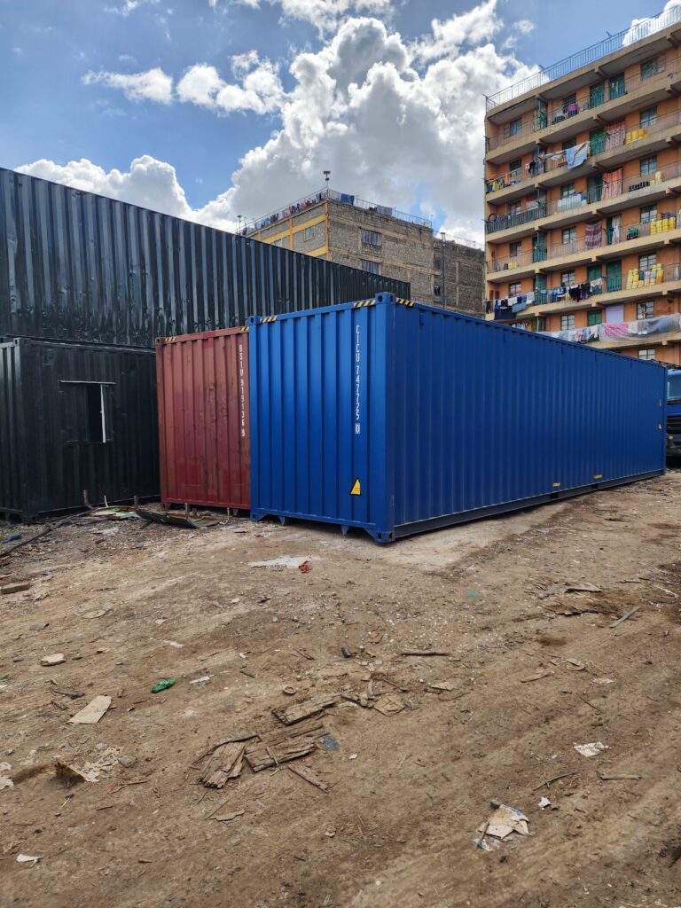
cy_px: 454
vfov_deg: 73.9
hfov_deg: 58.9
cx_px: 340
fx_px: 603
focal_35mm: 23
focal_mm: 6.4
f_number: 1.8
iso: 12
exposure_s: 1/699
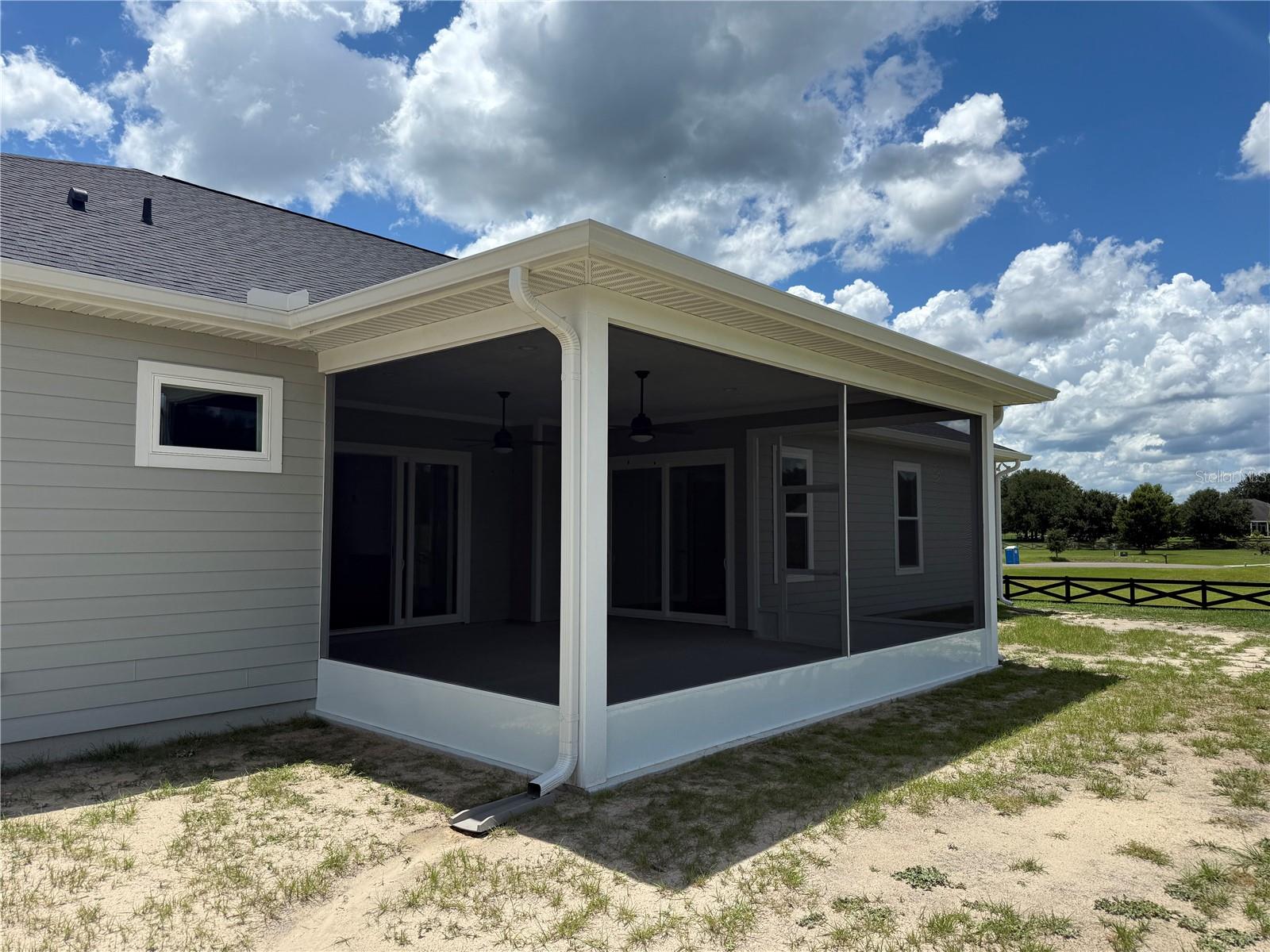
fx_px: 881
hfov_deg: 71.6
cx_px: 635
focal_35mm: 24
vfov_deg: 56.8
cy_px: 476
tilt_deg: +2.9
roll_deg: -0.6
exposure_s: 1/6711
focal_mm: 6.76
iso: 80
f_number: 1.78
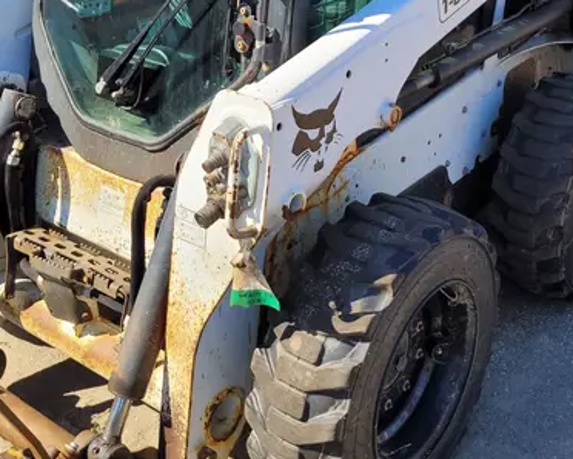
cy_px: 69
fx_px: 848
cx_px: 342
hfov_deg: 37.2
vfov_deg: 29.3
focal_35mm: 50
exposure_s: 1/1318
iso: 40
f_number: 1.8
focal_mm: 5.4
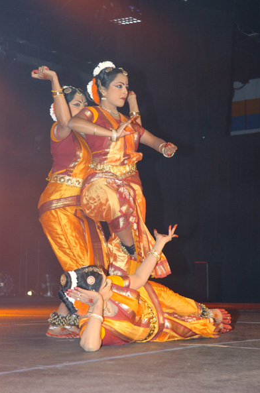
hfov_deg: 16.3
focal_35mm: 84
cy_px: 198
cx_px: 130
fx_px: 910
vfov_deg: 24.4
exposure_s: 1/60
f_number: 4
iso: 400
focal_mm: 55
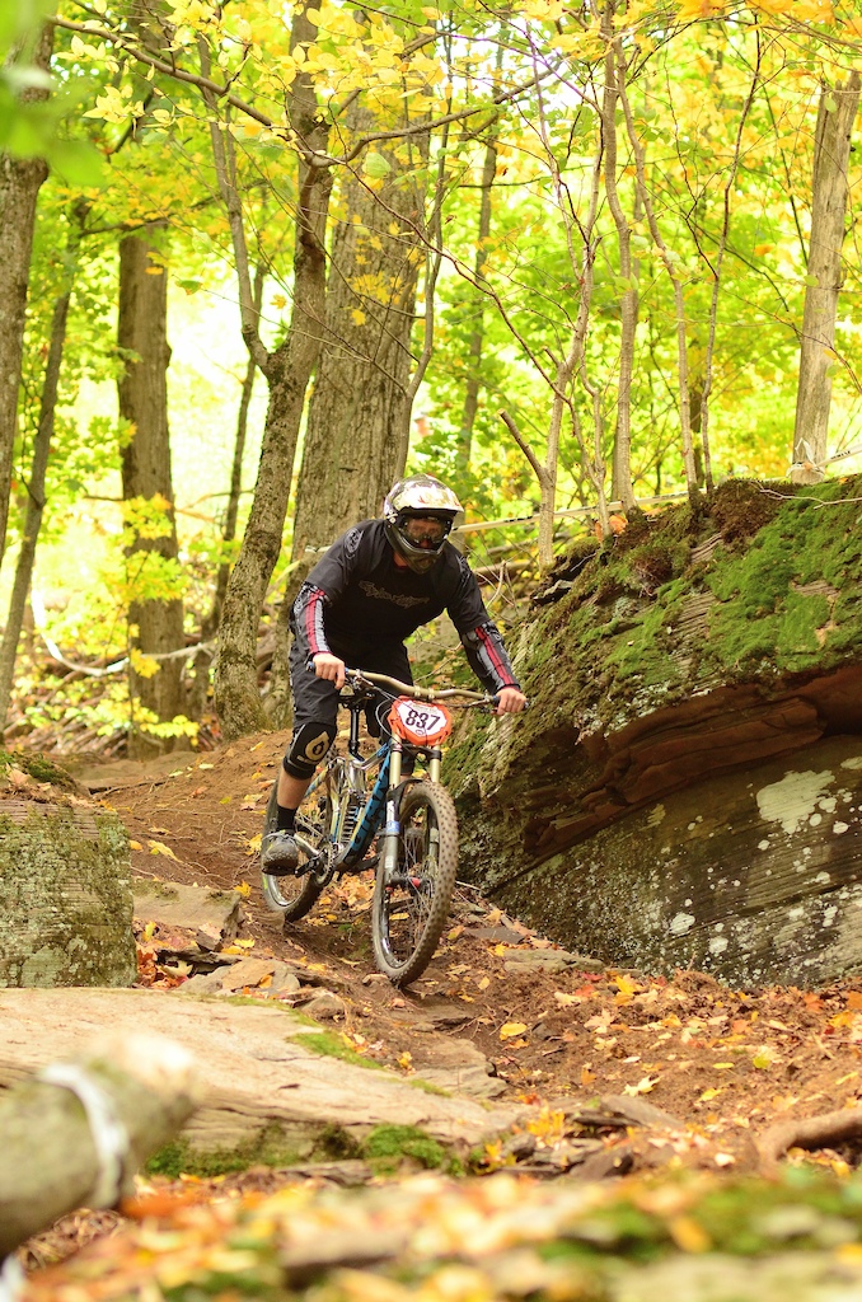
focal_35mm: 128
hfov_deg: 10.7
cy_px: 651
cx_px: 431
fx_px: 4601
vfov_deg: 16.1
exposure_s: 1/640
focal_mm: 85
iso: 1600
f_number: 3.2
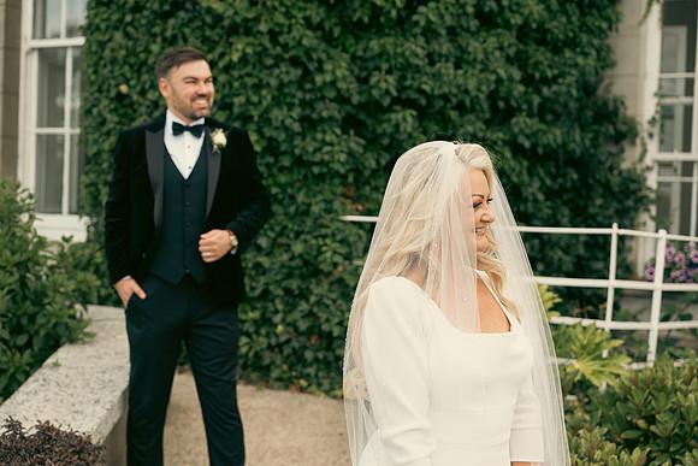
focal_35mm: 61
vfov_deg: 22.3
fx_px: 1183
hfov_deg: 32.9
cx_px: 349
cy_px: 233
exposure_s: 1/400
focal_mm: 61
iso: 125
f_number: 3.5
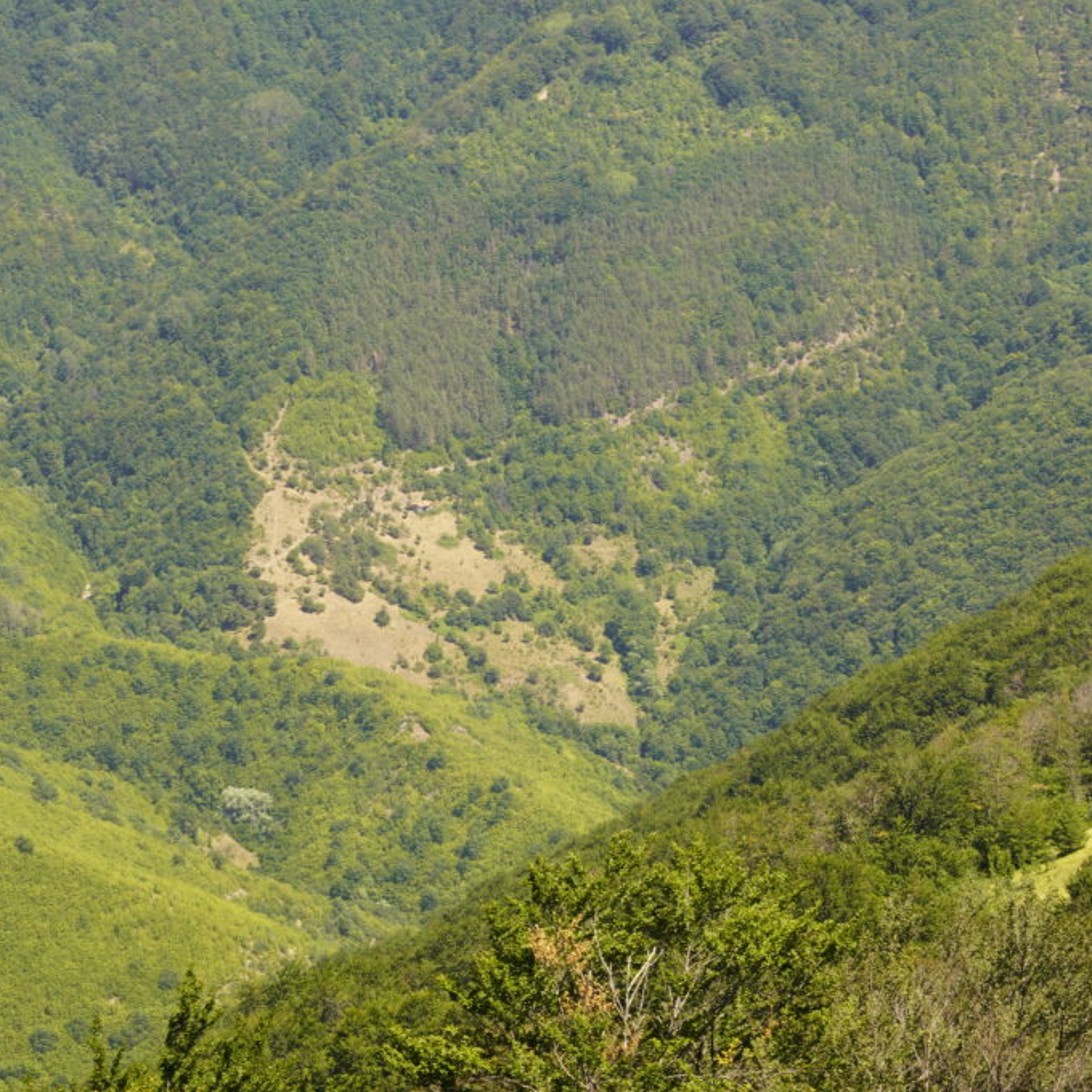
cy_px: 545
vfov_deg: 13.6
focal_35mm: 128
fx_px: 4568
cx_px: 671
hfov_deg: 13.6
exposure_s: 1/60
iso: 100
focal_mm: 67
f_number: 11
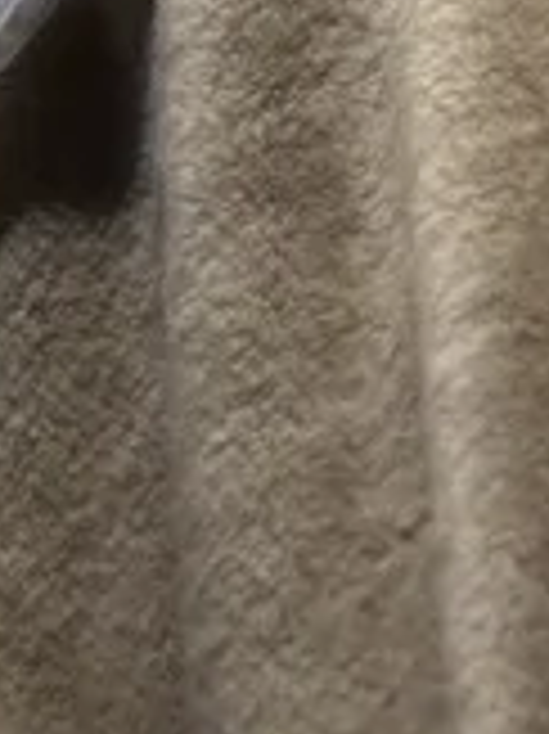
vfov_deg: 6.4
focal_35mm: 291
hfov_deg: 5.1
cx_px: -202
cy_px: -1202
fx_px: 6162
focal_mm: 6.8
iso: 250
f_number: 1.8
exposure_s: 1/47
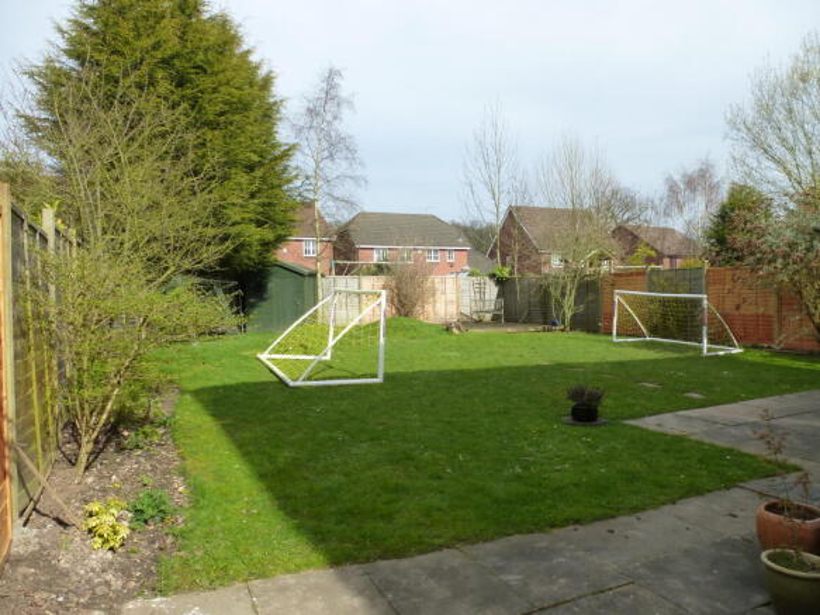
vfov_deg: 56.8
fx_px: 568
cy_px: 308
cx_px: 410
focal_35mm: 24
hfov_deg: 71.6
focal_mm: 4.3
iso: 160
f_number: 4
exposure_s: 1/640
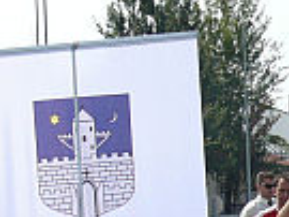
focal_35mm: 274
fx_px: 2286
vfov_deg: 5.4
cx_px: 428
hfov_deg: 7.1
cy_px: 275
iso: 100
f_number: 5.6
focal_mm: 12
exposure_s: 1/500
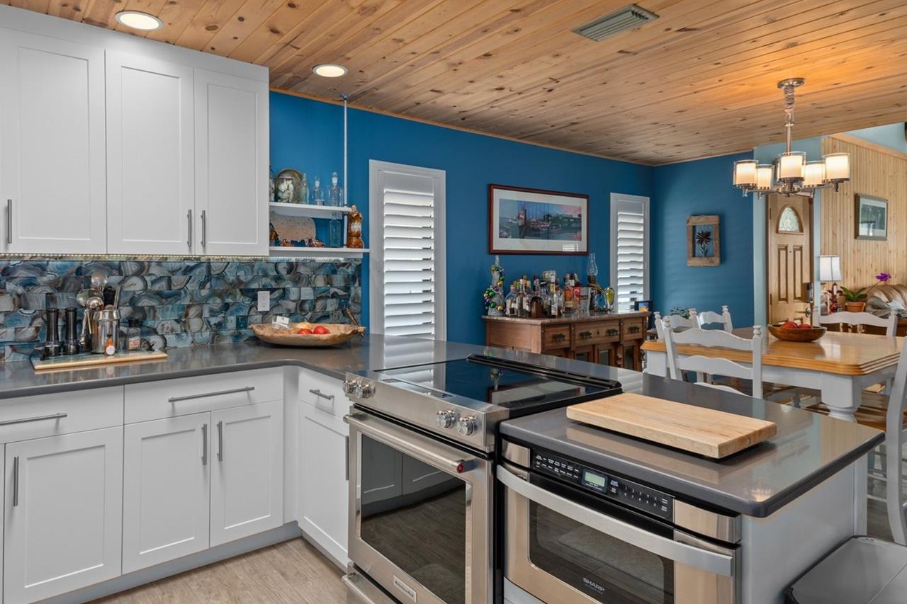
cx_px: 408
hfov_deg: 82.0
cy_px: 297
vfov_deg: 60.4
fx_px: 520
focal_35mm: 21
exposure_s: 1/6
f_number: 8
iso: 320
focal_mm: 11
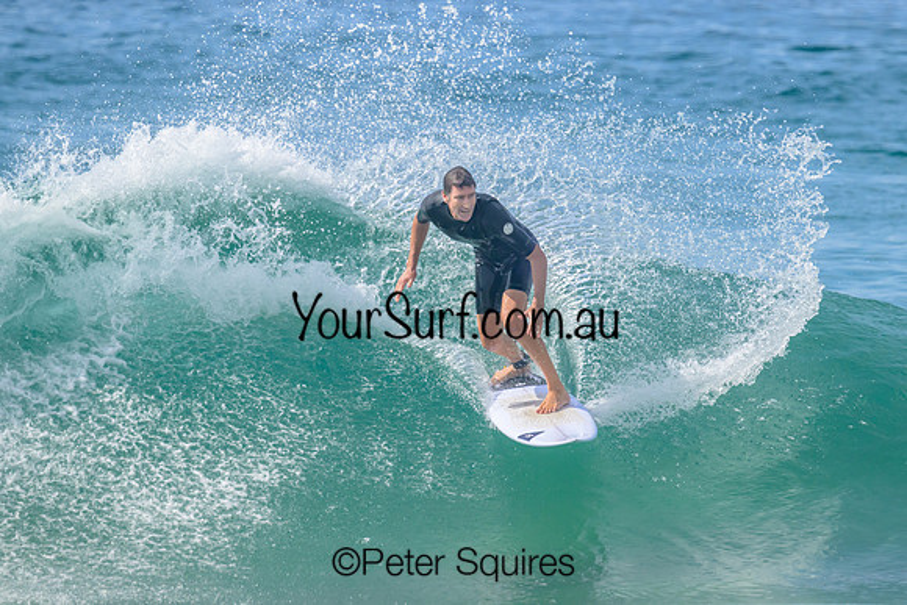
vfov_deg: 2.0
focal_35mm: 688
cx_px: 529
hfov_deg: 3.0
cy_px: 252
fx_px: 17349
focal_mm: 590
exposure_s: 1/2000
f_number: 11
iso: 900
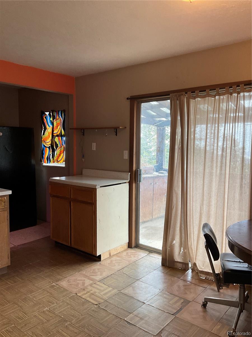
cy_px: 168
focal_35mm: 29
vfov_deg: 61.7
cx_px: 126
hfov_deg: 48.2
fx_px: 281
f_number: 1.8
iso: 50
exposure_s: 1/60
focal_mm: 3
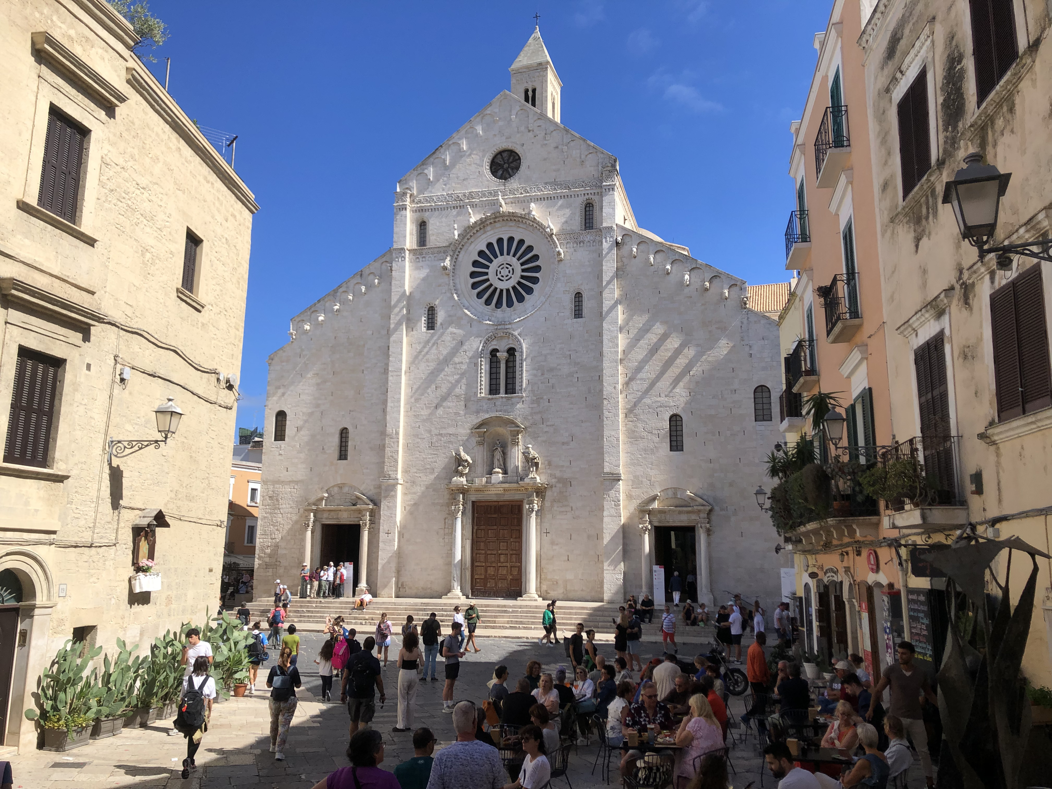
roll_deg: +0.4
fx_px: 851
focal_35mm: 28
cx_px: 526
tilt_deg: +11.3
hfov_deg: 63.4
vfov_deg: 49.7
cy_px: 394
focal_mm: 4
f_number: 1.8
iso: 20
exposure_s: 1/2024
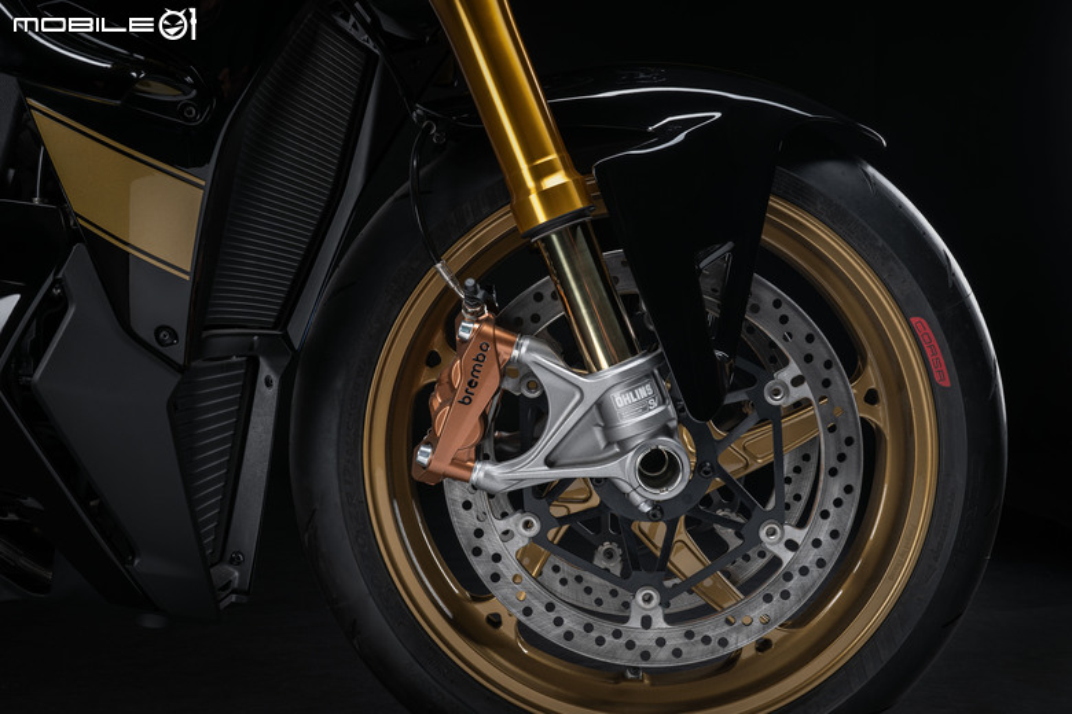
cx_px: 536
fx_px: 1072
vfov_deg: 36.9
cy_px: 357
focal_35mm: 36
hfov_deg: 53.1
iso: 100
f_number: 11
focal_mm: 36
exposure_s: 1/160
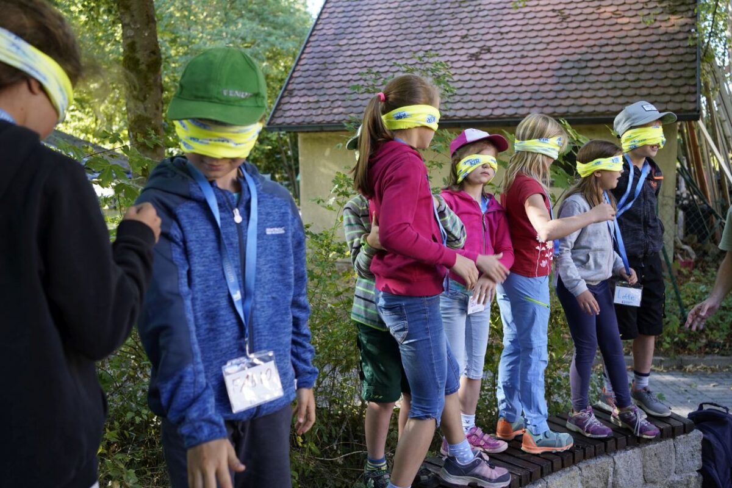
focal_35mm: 35
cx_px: 366
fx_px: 712
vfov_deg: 37.9
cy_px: 244
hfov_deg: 54.4
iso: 640
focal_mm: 35
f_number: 4
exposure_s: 1/160
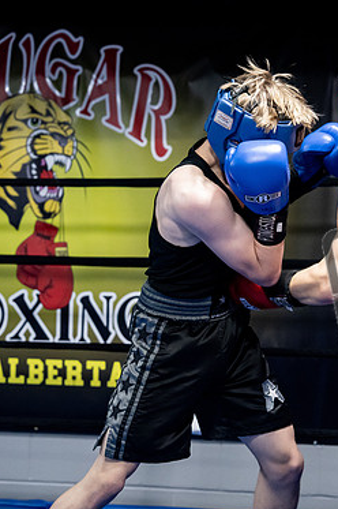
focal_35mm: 109
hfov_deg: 12.4
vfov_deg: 18.8
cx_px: 326
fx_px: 1538
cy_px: 253
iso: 8000
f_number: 2.8
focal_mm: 70
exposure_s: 1/1000
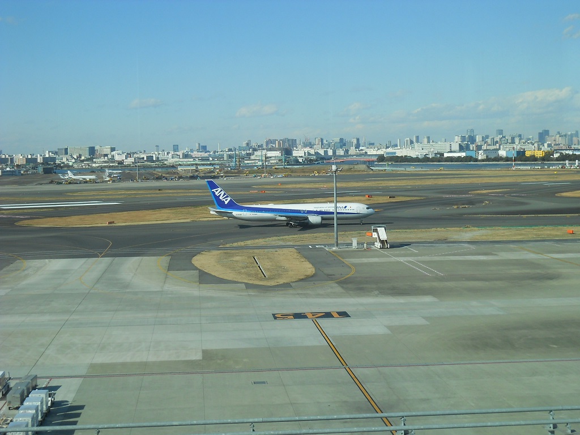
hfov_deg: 29.4
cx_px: 290
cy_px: 218
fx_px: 1106
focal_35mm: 66
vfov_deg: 22.3
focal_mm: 10.84
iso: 80
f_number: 7.1
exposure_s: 1/200
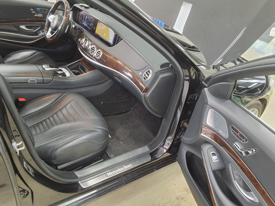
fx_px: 222
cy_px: 103
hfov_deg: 63.4
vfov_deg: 49.7
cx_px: 138
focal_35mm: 28
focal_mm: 2.91
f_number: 1.9
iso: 125
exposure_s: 1/40
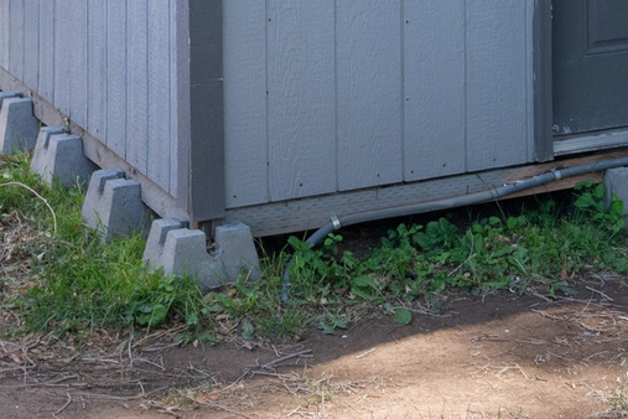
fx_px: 1692
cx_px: 528
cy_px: -338
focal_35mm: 97
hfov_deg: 20.7
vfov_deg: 12.8
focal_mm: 24
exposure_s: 1/160
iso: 800
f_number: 8
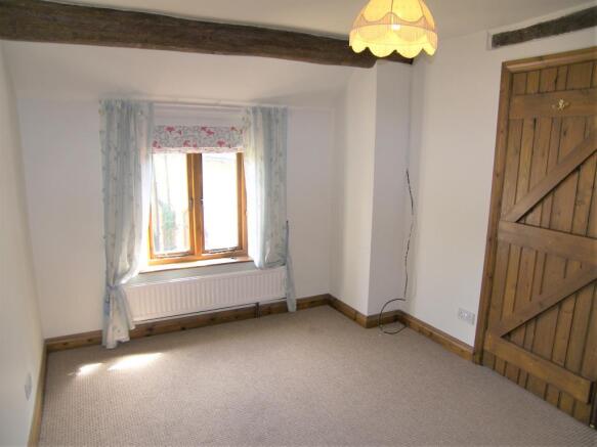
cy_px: 224
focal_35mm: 24
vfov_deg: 56.8
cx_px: 298
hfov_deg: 71.6
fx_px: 414
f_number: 2.8
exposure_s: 1/30
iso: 64
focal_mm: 5
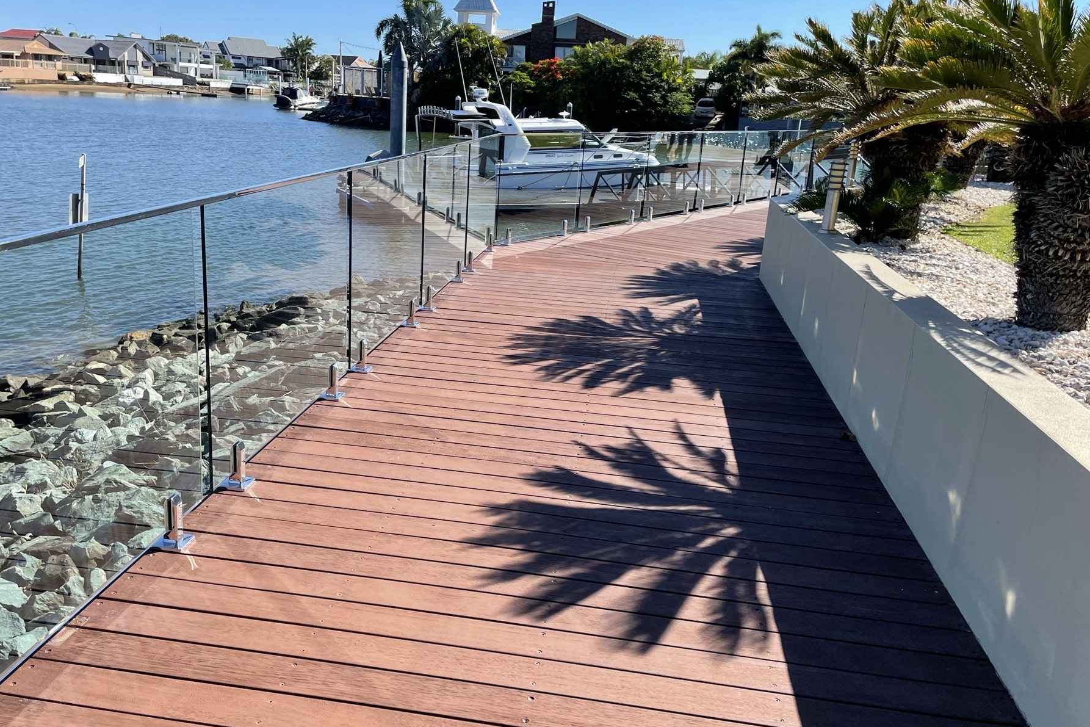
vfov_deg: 42.3
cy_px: 365
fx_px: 939
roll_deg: -2.8
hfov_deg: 60.1
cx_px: 489
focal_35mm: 31
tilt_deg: -15.2
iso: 32
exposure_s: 1/2398
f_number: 1.6
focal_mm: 4.2
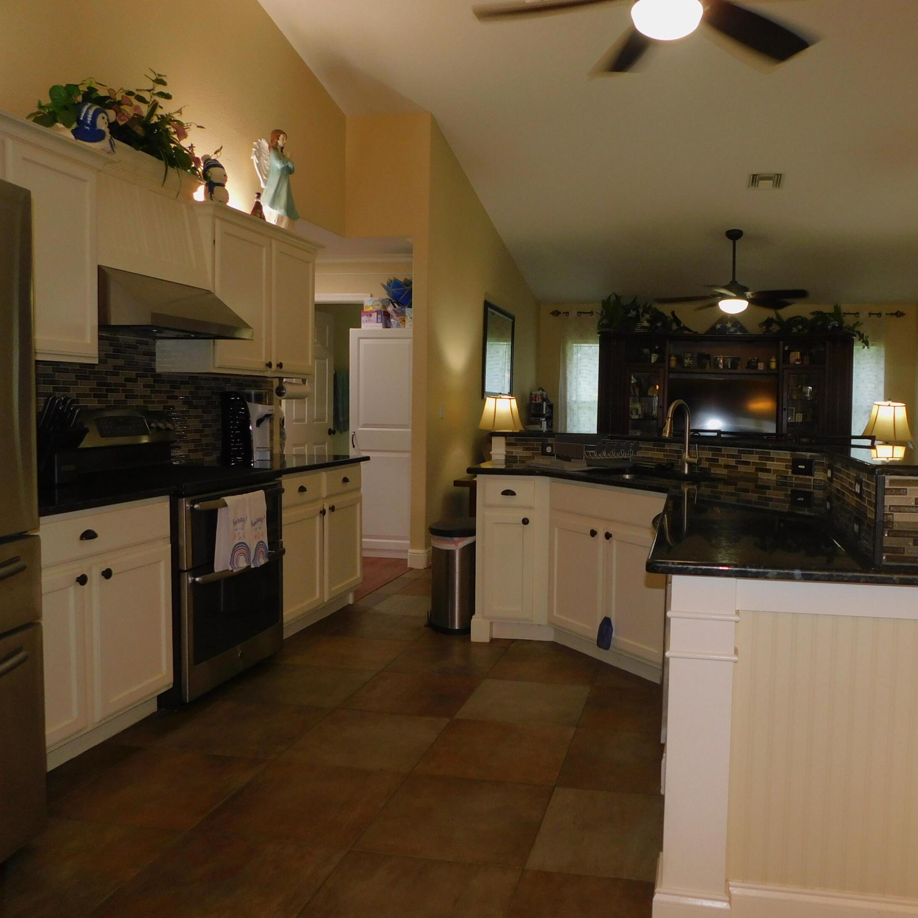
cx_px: 571
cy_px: 450
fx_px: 840
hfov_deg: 56.6
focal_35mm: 28
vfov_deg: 57.3
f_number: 3
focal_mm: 4
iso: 200
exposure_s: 1/30
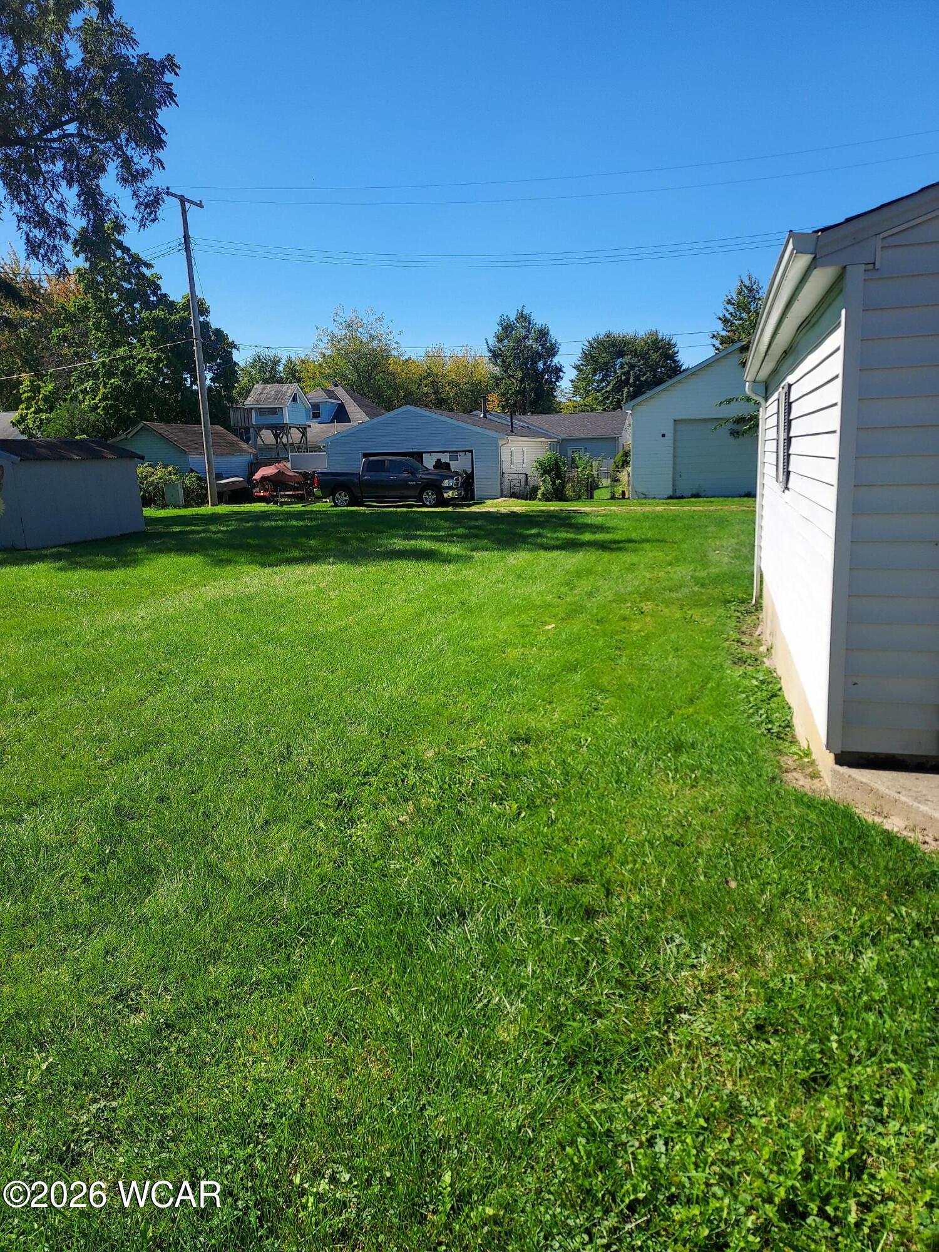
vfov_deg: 71.6
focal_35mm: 24
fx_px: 868
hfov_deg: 56.8
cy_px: 626
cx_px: 470
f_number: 1.8
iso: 40
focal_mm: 4.6
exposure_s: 1/1022
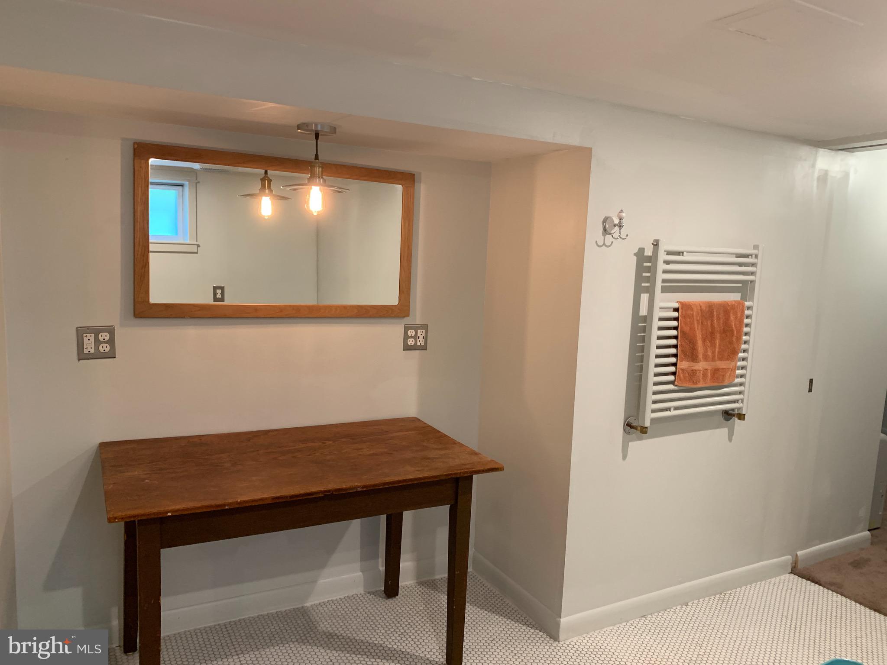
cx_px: 444
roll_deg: -2.5
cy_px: 332
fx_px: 666
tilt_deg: -7.8
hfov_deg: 67.3
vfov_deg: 53.1
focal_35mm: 26
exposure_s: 1/60
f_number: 1.8
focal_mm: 4.25
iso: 200
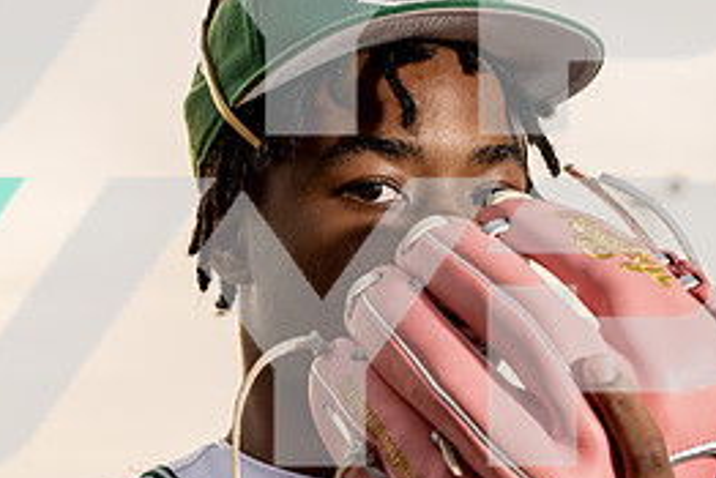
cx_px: 435
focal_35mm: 155
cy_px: 324
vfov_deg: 8.9
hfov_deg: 13.2
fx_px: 3084
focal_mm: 70
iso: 250
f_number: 5.6
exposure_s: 1/250
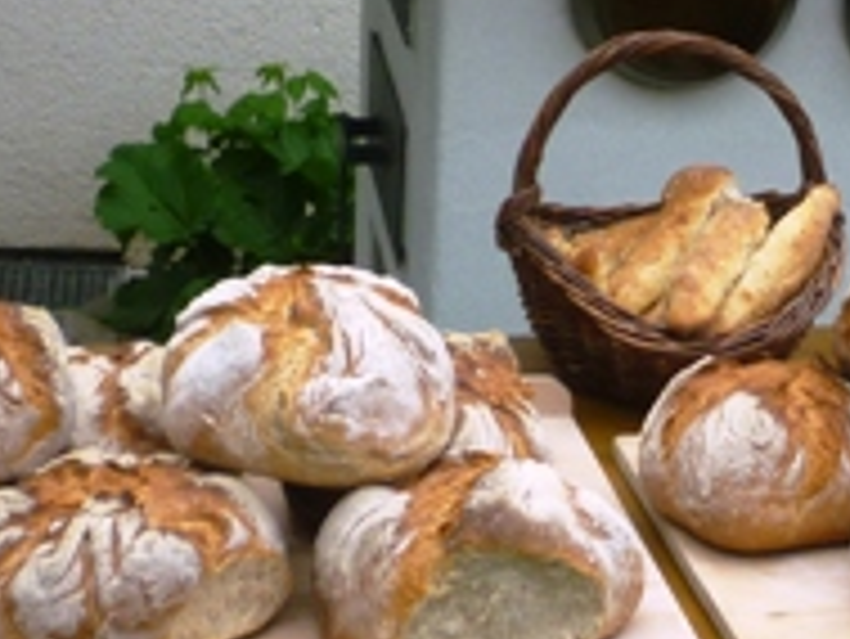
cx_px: 913
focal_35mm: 98
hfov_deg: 19.3
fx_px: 2408
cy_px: -54
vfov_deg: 14.8
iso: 80
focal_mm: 5.2
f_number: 3.3
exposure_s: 1/500
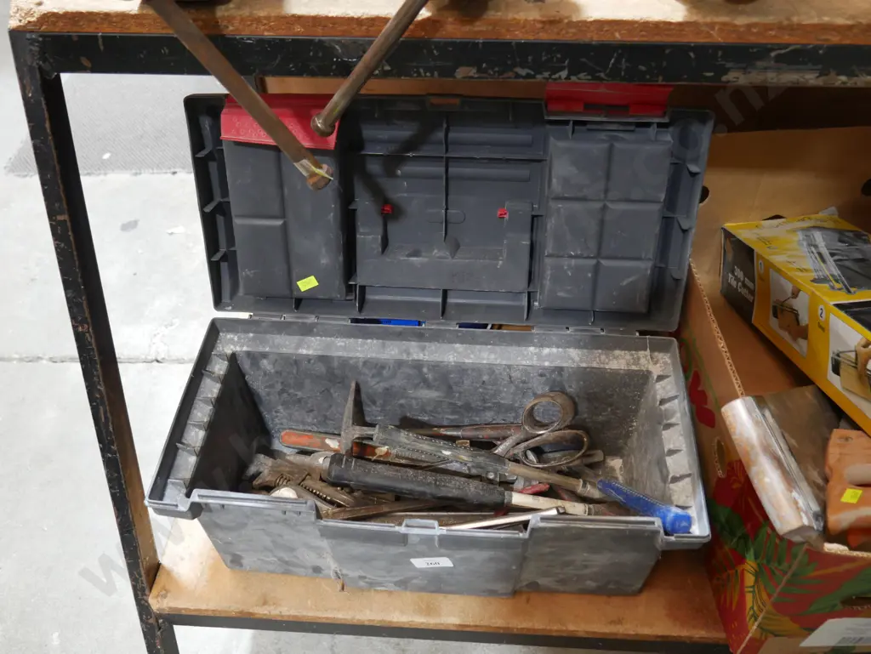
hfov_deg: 56.8
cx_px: 436
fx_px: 806
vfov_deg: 44.2
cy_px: 327
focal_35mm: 32
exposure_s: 1/60
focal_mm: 16
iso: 1000
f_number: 3.6
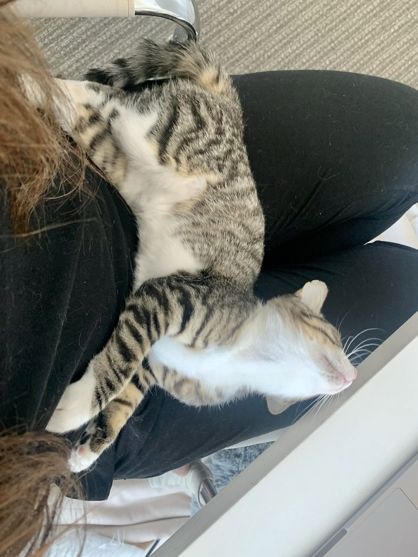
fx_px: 419
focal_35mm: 26
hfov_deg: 53.1
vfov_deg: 67.3
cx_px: 209
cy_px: 278
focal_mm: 4.25
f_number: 1.8
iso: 160
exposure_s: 1/60
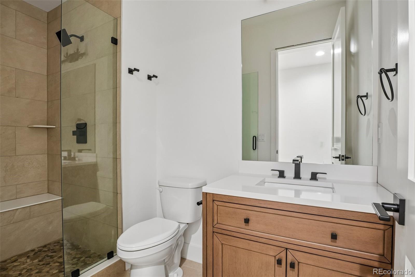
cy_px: 138
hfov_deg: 95.0
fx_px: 190
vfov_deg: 72.0
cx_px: 208
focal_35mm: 16
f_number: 8
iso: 500
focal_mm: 11
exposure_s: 1/6
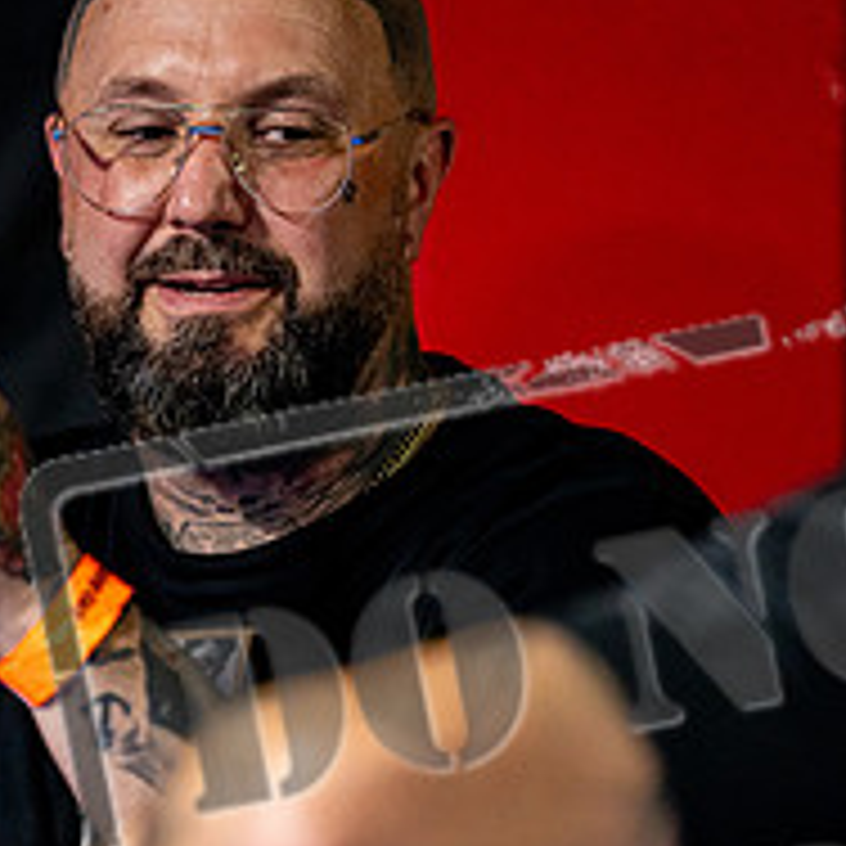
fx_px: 10894
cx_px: 32
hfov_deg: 4.4
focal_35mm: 394
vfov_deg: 4.4
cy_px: 538
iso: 3200
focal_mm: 150
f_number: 2
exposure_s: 1/800
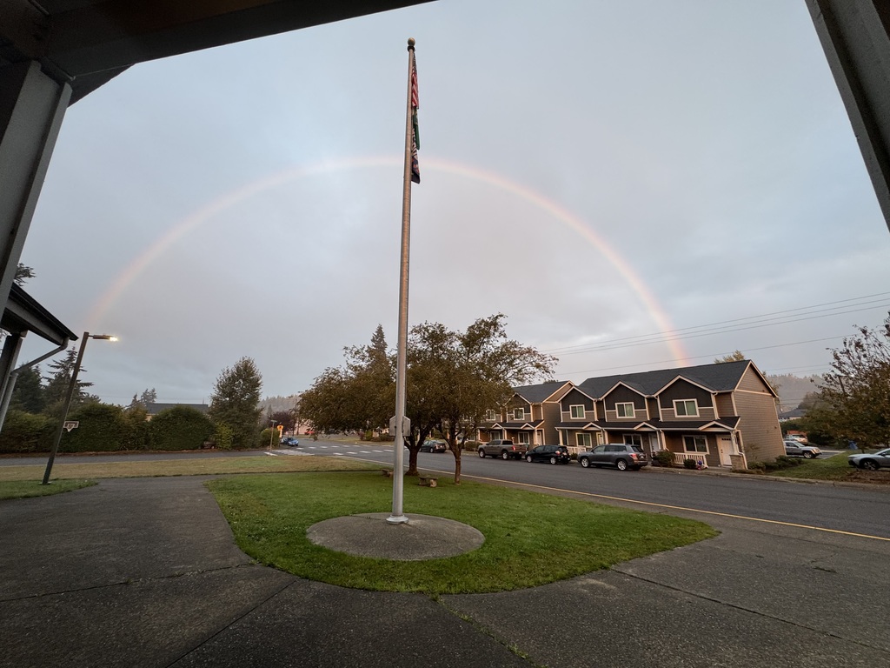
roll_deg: +1.1
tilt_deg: +13.3
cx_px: 445
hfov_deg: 102.1
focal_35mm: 14
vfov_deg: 85.7
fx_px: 360
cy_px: 334
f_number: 2.2
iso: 64
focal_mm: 2.22
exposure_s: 1/99
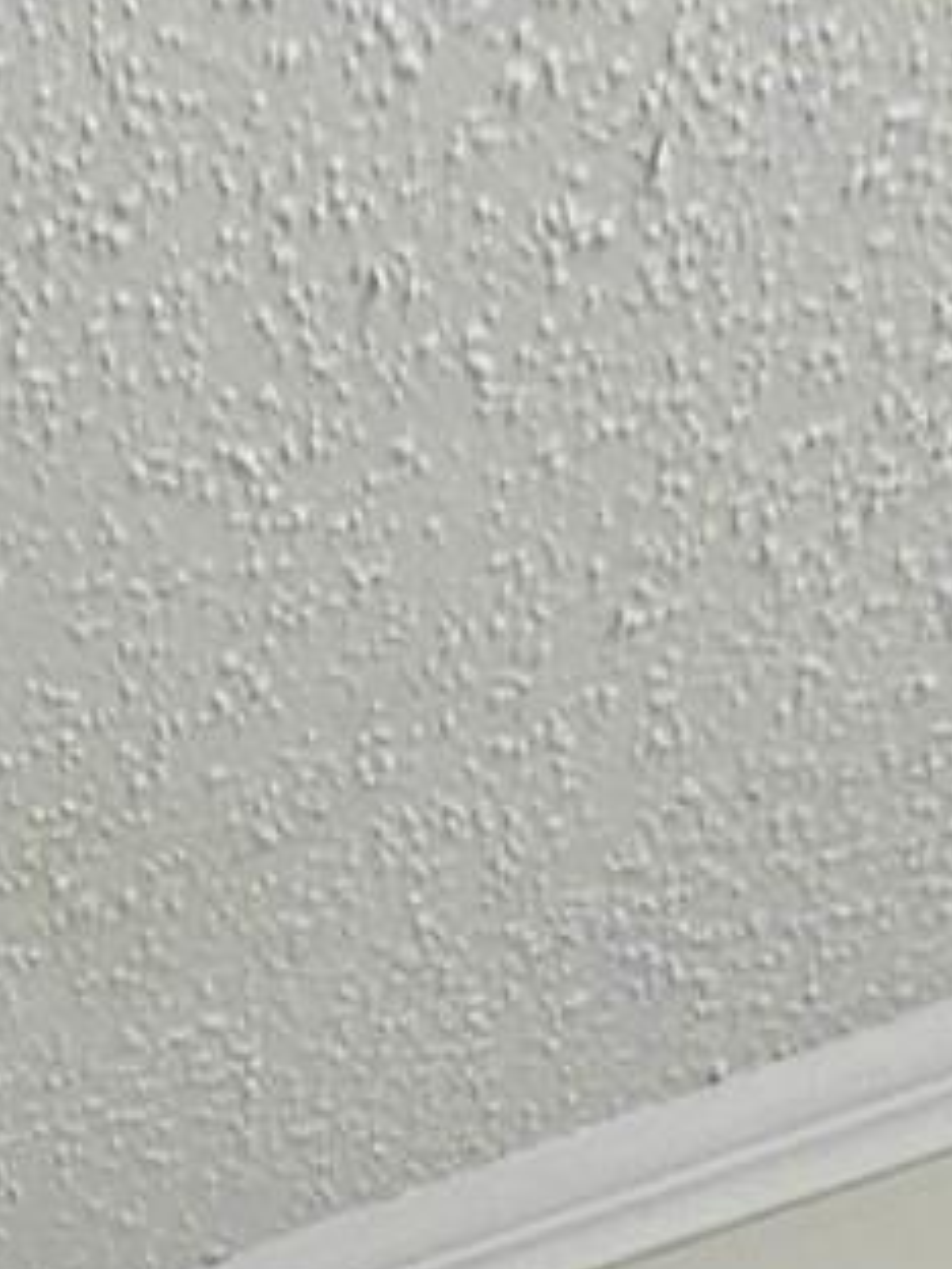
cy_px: 3864
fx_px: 3520
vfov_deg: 11.3
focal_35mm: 96
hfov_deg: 15.1
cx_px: -16
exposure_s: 1/60.2
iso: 125
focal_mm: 2.2
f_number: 2.2
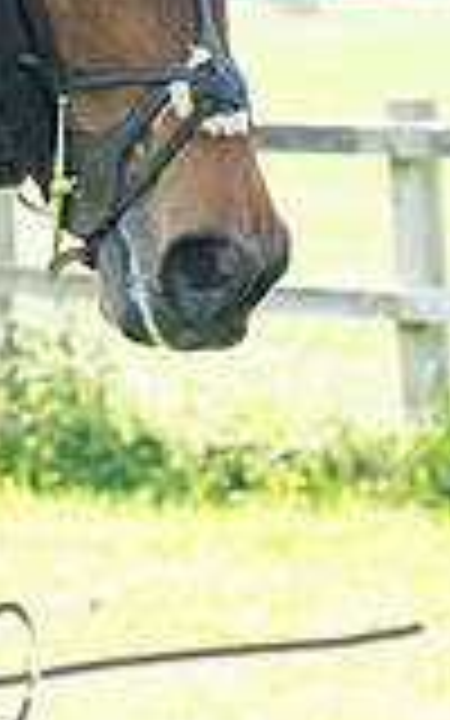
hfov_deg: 2.2
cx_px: -132
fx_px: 11950
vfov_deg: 3.4
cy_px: -6
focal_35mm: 609
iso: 400
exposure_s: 1/1250
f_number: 5
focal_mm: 79
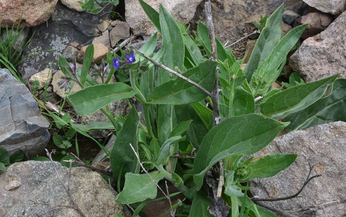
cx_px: 131
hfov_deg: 21.8
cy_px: 64
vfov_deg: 13.7
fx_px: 896
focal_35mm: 95
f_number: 14
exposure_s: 1/125
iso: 320
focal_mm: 50
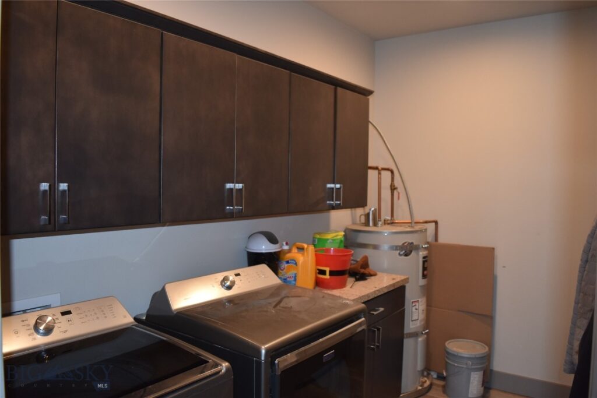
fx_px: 448
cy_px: 199
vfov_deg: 47.9
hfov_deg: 67.4
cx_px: 298
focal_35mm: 27
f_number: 3.5
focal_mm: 18
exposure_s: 1/60
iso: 720
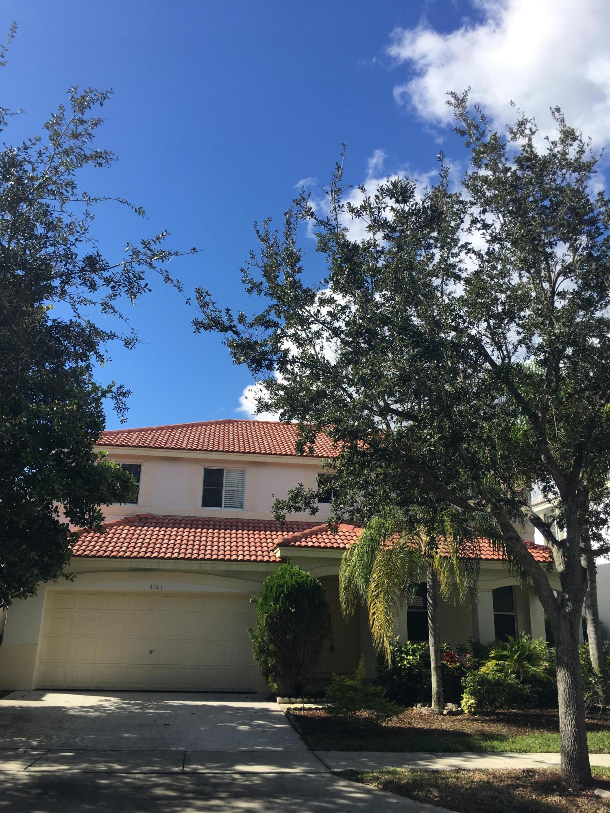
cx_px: 305
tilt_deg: +19.5
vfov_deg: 61.7
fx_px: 681
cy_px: 406
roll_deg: -2.0
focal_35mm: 29
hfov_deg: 48.2
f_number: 2.2
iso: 25
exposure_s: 1/1261
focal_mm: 4.15
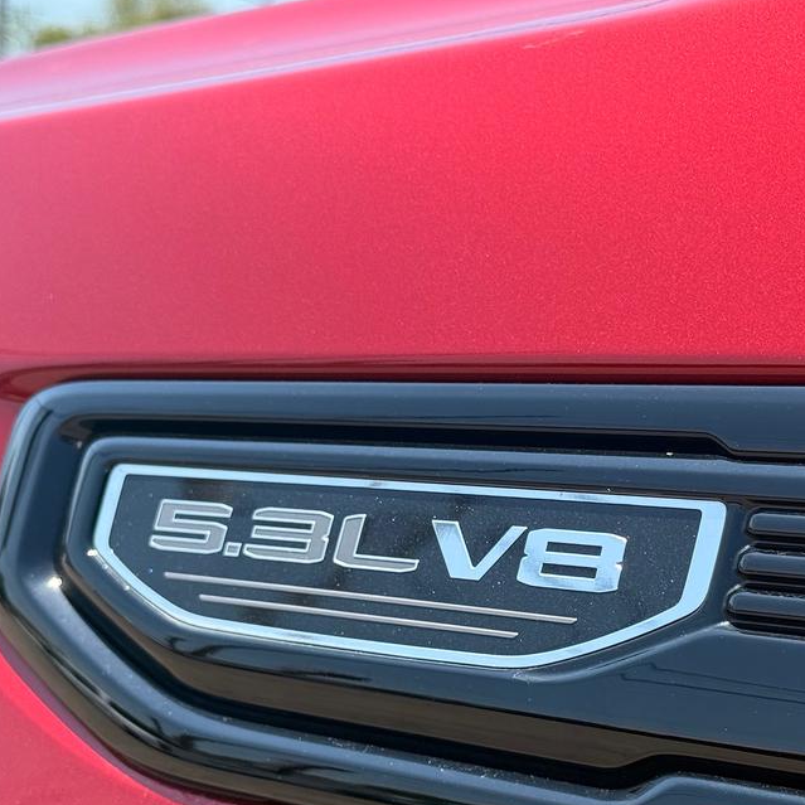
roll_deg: -1.6
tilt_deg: -4.5
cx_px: 475
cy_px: 475
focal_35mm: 85
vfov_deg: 20.4
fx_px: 2236
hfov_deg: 20.4
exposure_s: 1/2088
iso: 100
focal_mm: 6.76
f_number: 1.78
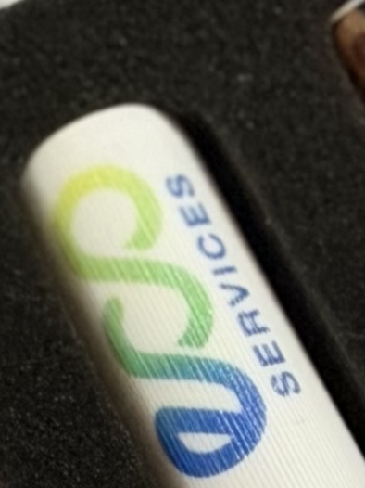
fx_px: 5178
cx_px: 374
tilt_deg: -73.1
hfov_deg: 4.0
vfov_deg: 5.4
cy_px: 618
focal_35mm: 368
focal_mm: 6.76
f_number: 1.78
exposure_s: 1/30
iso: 500
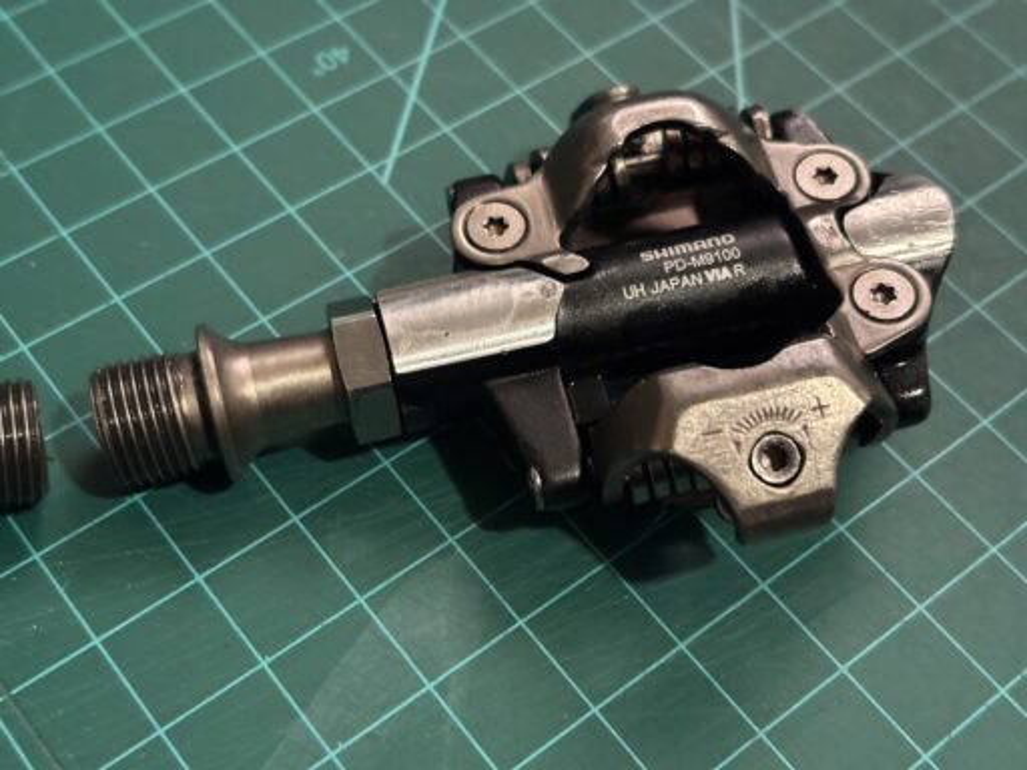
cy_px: 385
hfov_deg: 36.8
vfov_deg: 28.0
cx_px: 514
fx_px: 1543
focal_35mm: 52
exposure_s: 1/20
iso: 400
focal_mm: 5.96
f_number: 1.6
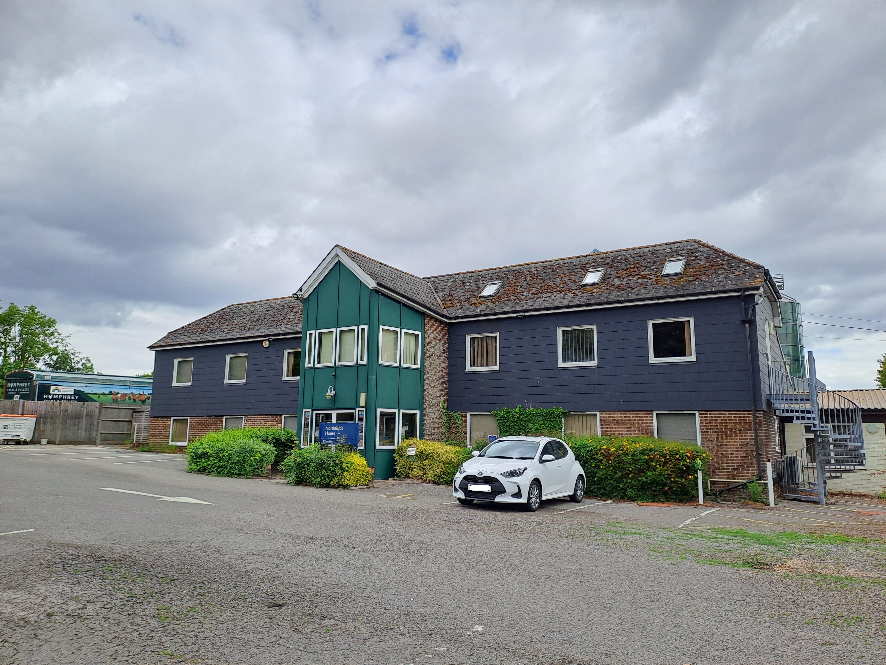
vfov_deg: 54.9
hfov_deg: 69.4
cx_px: 443
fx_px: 640
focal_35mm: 25
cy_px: 332
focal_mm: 4.65
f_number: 1.8
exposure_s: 1/1145
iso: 32
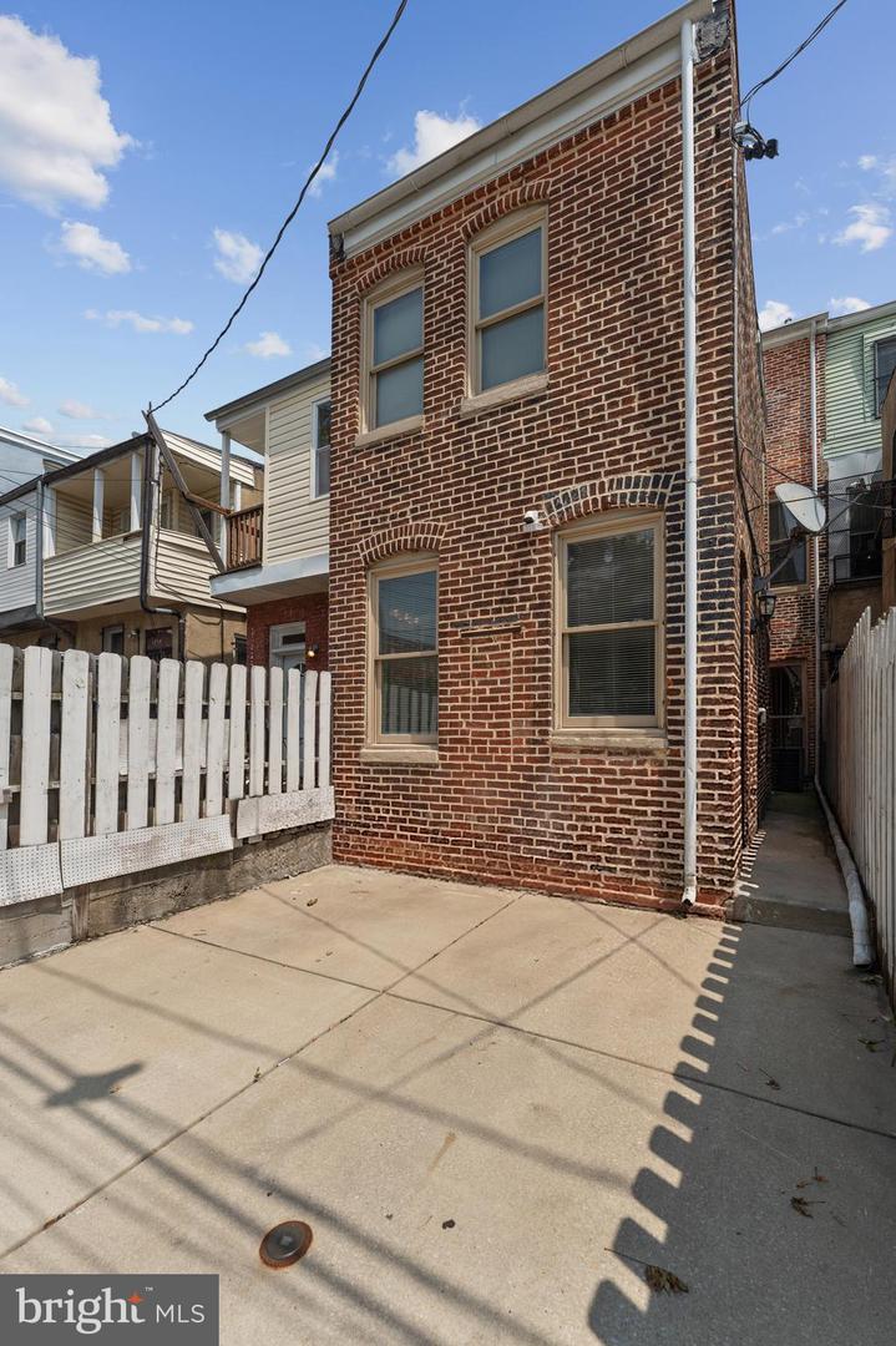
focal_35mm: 14
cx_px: 448
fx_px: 523
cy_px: 673
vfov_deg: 104.3
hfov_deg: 81.2
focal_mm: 14
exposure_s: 1/800
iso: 100
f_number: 6.3
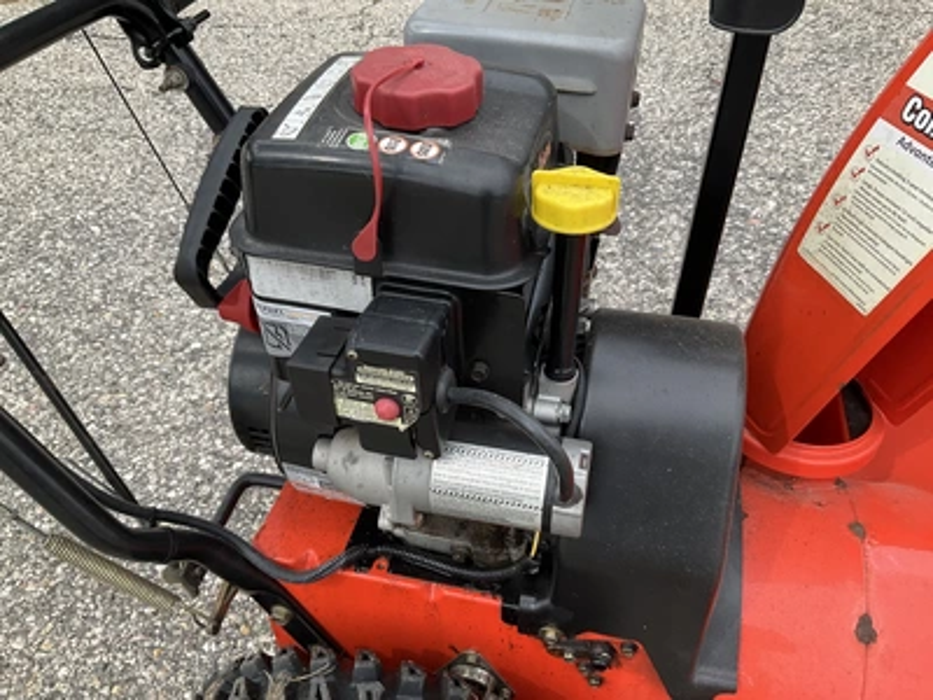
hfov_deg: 61.7
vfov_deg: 48.2
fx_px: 782
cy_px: 350
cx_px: 466
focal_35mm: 29
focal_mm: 3
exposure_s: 1/435
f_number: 1.8
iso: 25
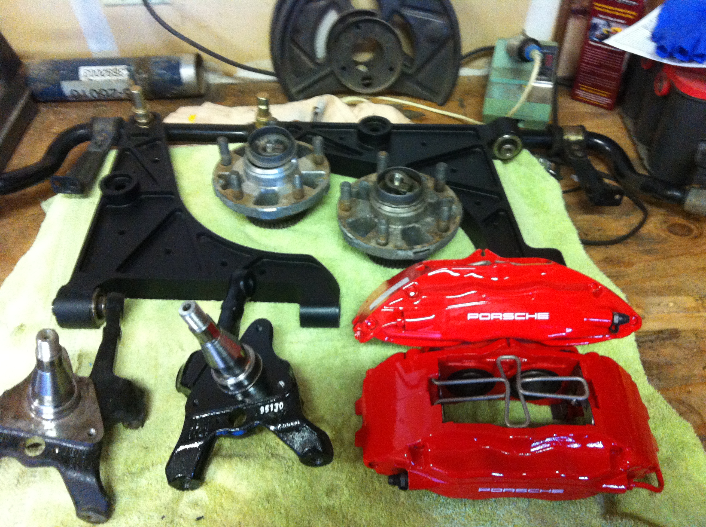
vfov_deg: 40.6
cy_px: 264
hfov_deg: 52.7
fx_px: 713
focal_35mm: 35
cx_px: 353
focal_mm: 3.85
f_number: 2.8
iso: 400
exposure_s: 1/15
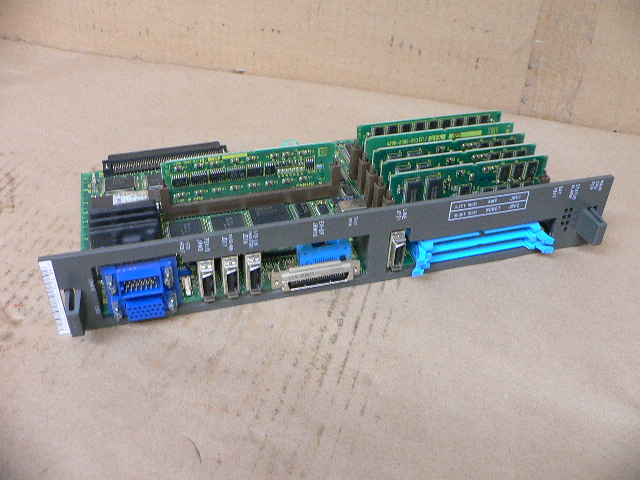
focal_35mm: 35
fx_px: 647
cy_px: 240
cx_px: 320
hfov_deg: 52.6
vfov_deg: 40.7
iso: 200
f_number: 2.8
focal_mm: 4.6
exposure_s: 1/15
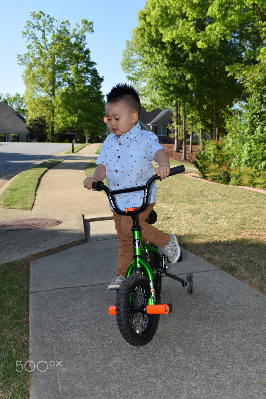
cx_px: 133
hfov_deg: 33.0
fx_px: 449
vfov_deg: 47.9
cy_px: 200
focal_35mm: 40
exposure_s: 1/200
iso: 100
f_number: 7.1
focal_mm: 27
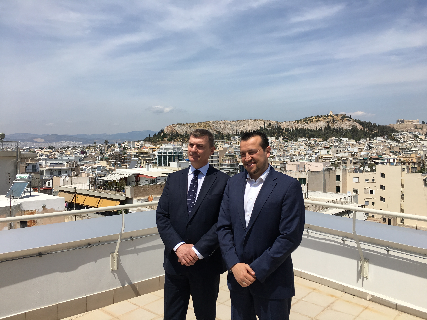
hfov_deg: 61.7
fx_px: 358
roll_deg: -1.0
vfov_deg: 48.2
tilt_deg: -2.1
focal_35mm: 29
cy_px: 160
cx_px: 214
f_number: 2.2
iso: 25
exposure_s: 1/2564
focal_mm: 4.15
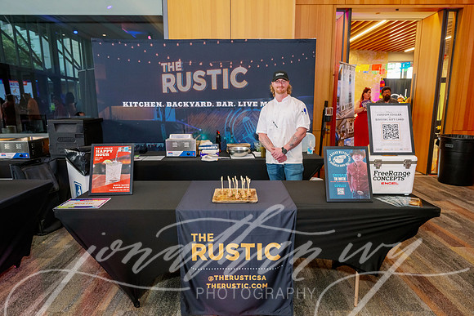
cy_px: 158
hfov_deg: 73.7
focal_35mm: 24
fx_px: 316
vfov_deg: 53.2
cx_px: 237
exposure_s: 1/100
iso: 2000
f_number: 6.3
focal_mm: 24
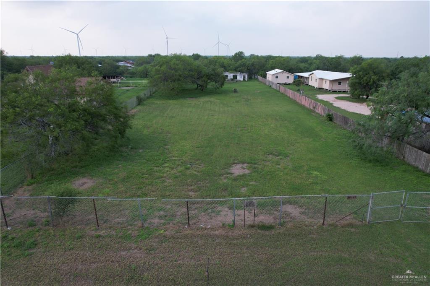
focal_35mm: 22
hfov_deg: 78.6
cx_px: 215
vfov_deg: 57.2
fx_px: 263
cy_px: 143
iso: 140
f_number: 2.8
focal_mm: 8.38
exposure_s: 1/640
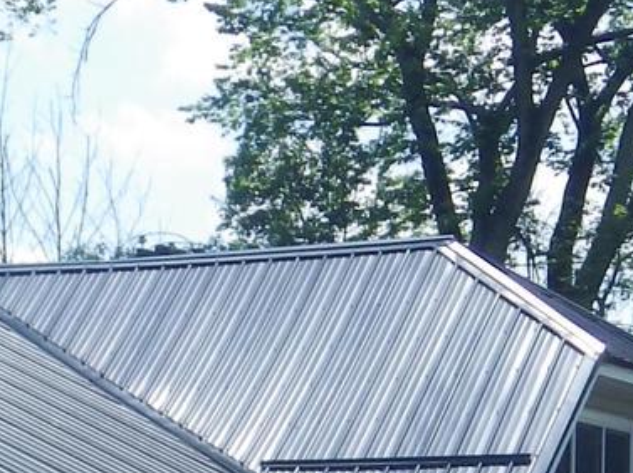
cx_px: -97
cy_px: 1062
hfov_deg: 8.8
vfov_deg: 6.4
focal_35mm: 223
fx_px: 4074
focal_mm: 7.4
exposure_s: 1/640
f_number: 3.6
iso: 100
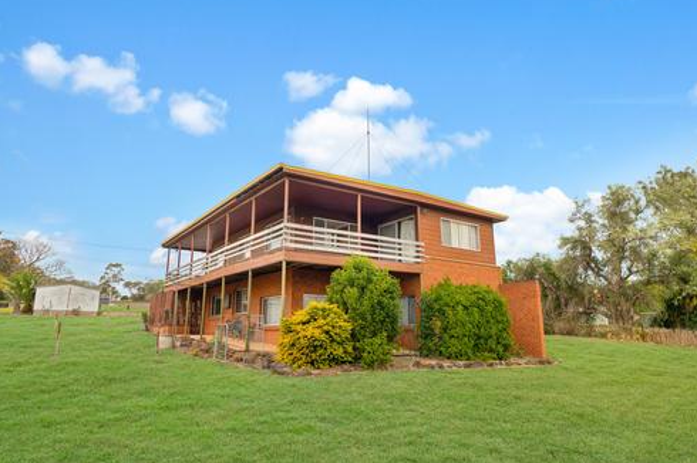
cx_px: 339
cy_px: 232
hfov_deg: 76.1
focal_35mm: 23
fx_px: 445
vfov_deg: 55.0
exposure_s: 1/100
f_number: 4
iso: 100
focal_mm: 15
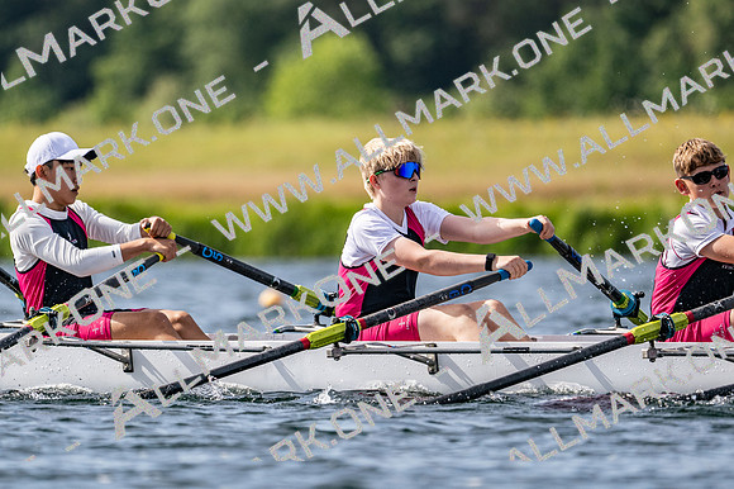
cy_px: 244
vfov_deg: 2.3
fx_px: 12226
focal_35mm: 600
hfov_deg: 3.4
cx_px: 367
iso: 200
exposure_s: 1/2500
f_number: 4.5
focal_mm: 400
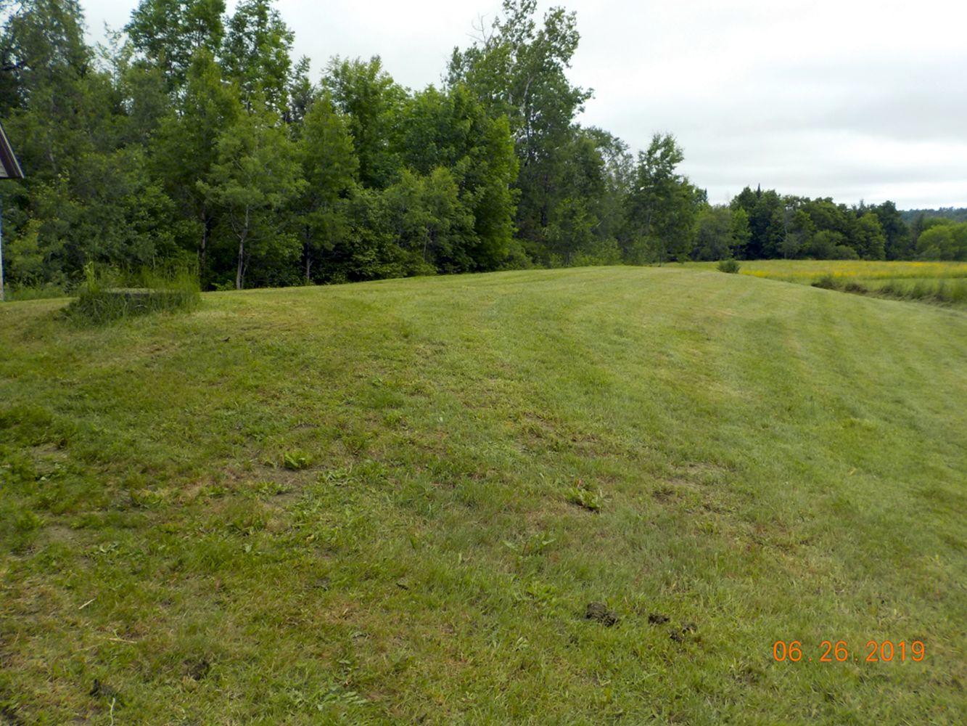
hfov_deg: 60.0
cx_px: 484
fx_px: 838
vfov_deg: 46.8
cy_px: 363
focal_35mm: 30
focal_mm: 4.1
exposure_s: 1/400
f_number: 3.3
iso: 125
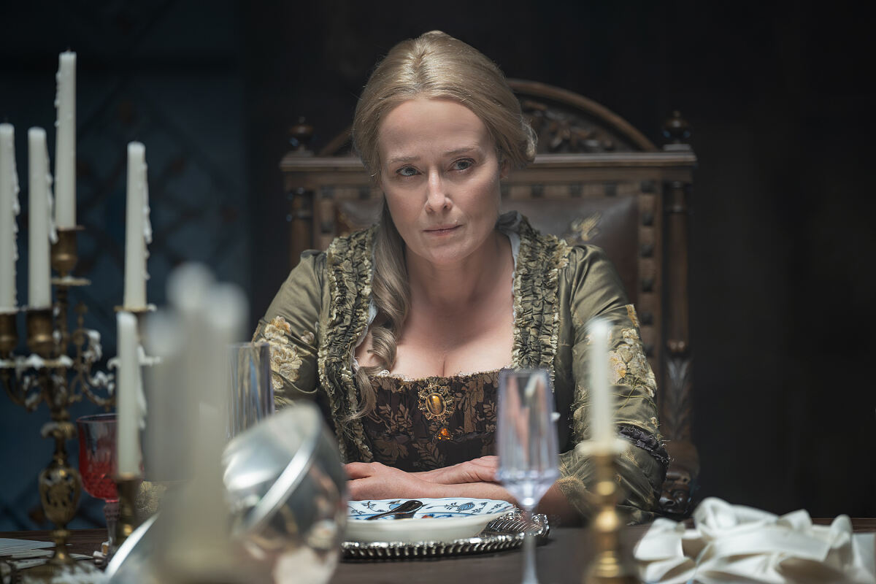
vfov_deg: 6.9
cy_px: 292
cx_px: 438
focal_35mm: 200
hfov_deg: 10.3
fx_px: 4866
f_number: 2.8
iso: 2000
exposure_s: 1/60
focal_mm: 200
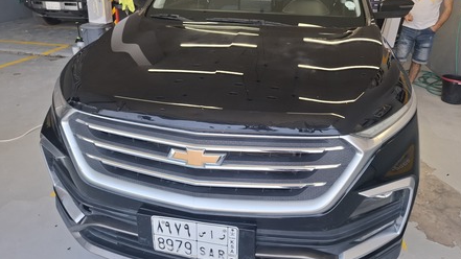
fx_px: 318
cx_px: 237
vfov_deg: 43.7
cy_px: 83
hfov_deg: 71.9
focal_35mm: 26
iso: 50
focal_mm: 5.54
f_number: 1.8
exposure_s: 1/207
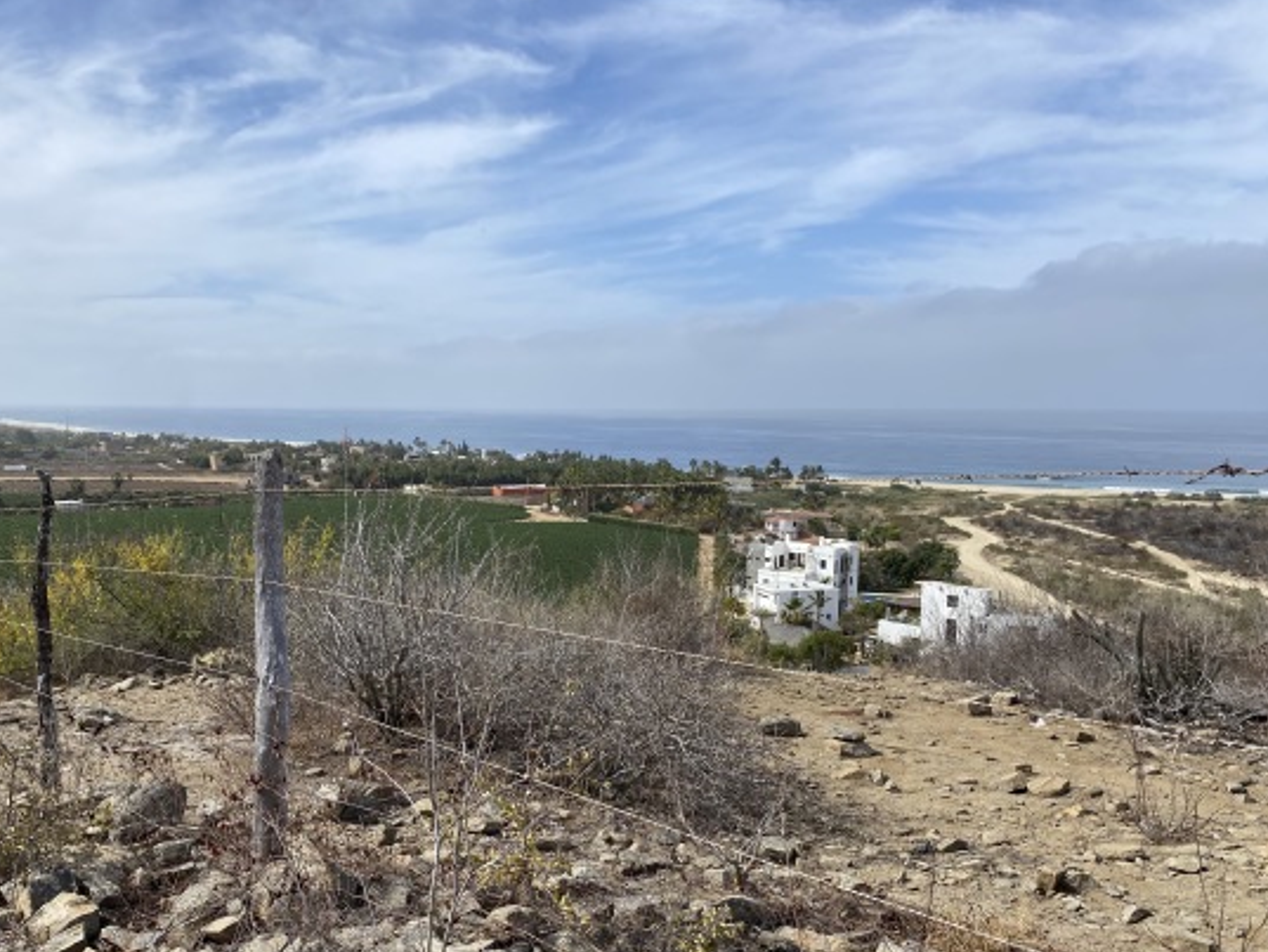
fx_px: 1136
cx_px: 567
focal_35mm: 31
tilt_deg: -9.2
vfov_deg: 45.3
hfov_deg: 58.2
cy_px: 560
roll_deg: +0.3
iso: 32
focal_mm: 4.25
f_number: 1.8
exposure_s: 1/3846
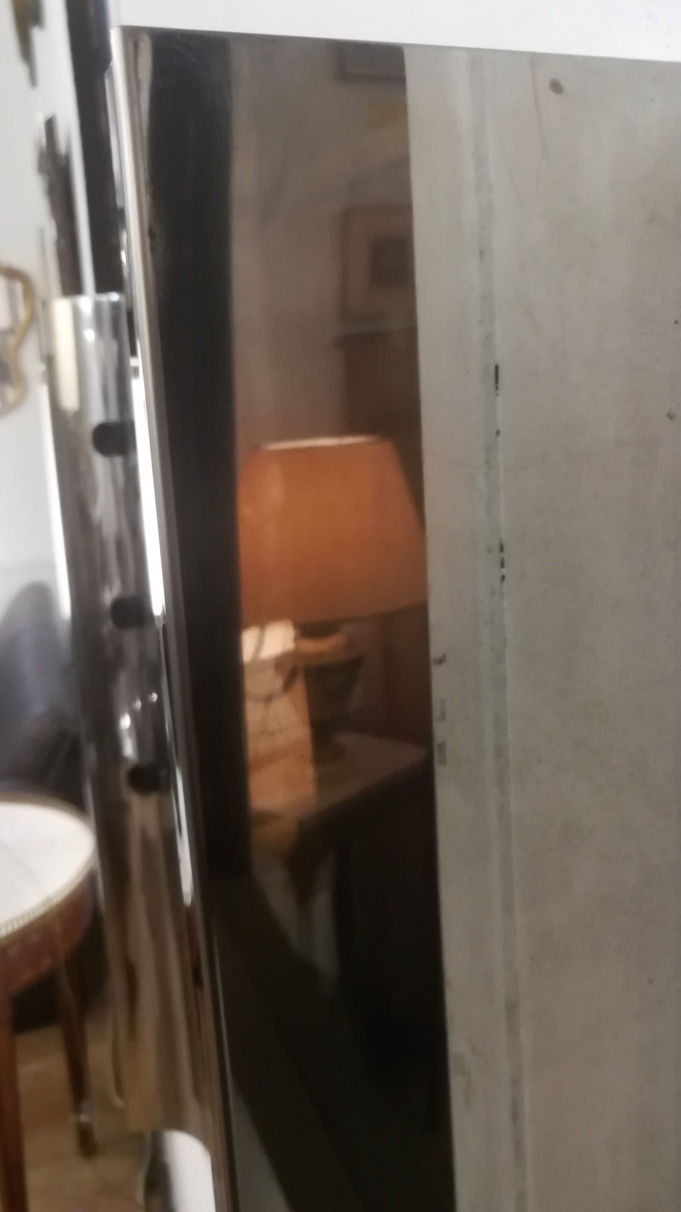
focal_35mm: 29
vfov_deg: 66.1
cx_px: 453
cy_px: 603
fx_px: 931
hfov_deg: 39.7
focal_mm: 3.83
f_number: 2.2
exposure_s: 1/25
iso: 400
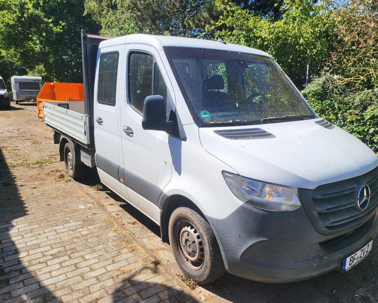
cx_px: 208
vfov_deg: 54.9
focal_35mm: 26
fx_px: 291
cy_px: 156
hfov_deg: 65.9
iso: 40
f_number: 1.8
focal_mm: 5
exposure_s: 1/2066
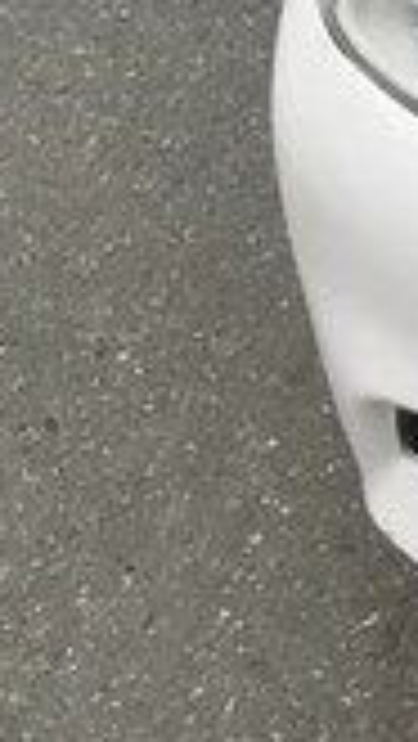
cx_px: 1281
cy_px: -259
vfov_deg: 16.5
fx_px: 2400
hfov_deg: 8.3
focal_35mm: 122
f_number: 1.8
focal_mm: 3.99
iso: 20
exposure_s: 1/610
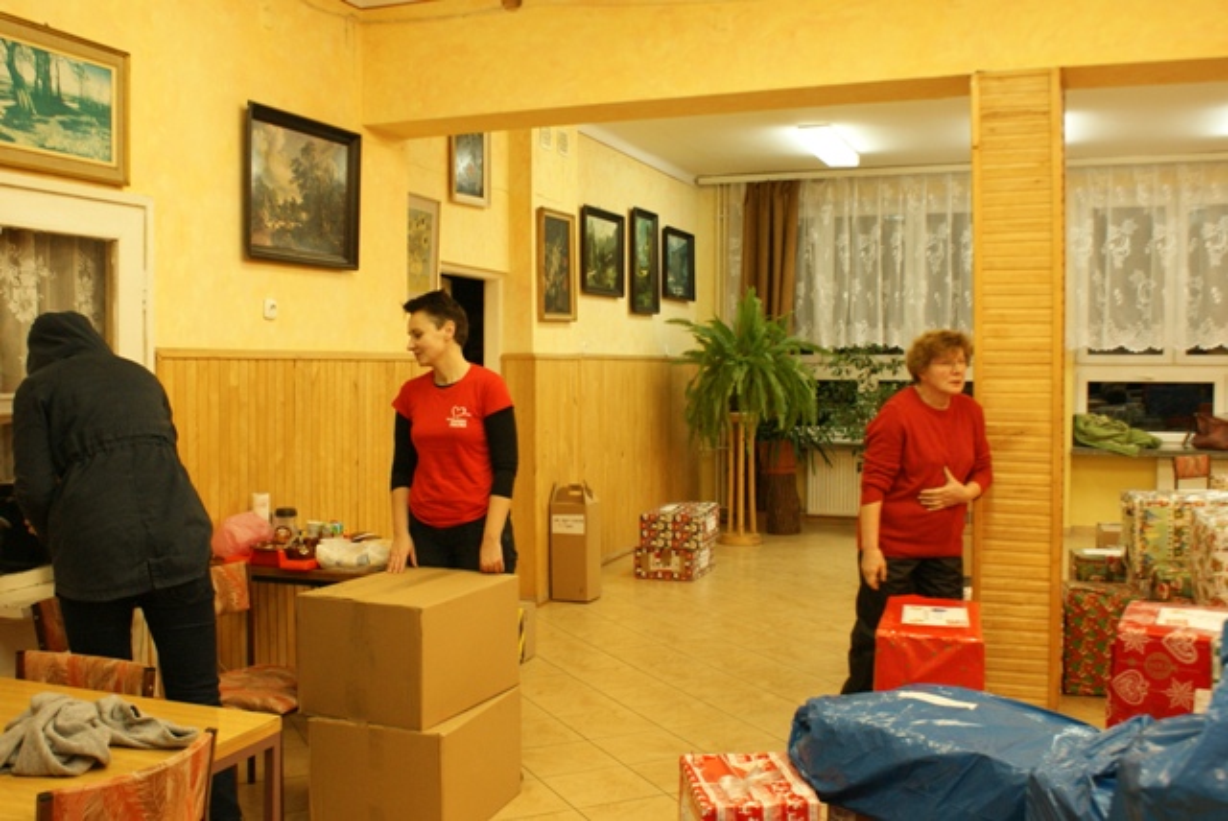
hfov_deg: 57.2
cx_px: 614
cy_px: 410
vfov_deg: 40.0
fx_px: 1127
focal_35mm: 33
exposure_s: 1/50
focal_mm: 22
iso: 800
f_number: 5
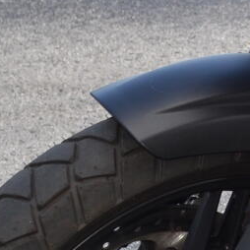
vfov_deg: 7.2
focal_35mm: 241
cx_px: 533
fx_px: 1969
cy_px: -15
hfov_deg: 7.0
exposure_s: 1/200
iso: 100
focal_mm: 24
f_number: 5.6
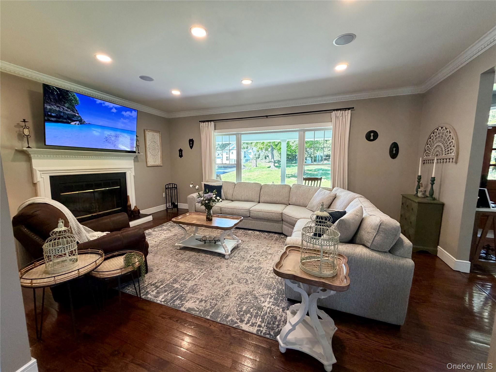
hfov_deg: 102.1
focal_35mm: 14
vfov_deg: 85.7
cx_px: 248
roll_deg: +0.8
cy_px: 186
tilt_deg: -6.7
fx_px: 201
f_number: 2.2
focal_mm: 2.22
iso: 320
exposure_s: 1/120
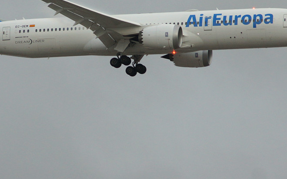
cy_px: 37
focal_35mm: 476
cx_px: 129
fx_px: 3722
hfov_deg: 4.4
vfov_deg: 2.8
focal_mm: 200
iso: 400
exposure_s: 1/800
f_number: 5.6
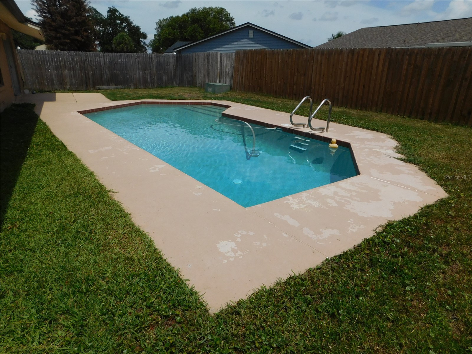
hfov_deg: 73.9
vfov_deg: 58.9
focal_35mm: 23
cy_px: 177
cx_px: 236
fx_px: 314
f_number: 6
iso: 125
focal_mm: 4
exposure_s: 1/1250
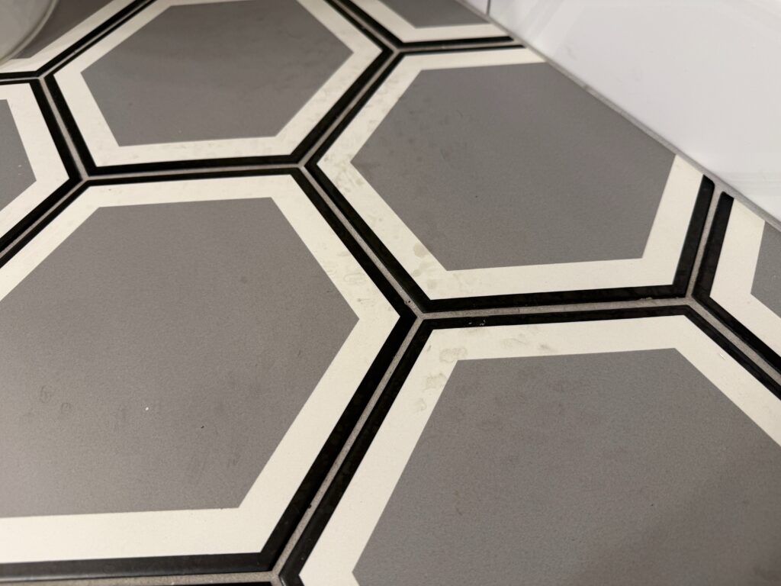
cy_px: 293
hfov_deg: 71.6
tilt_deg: -54.4
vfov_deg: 56.8
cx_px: 390
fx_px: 541
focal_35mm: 24
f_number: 1.78
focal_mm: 6.76
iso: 125
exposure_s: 1/60
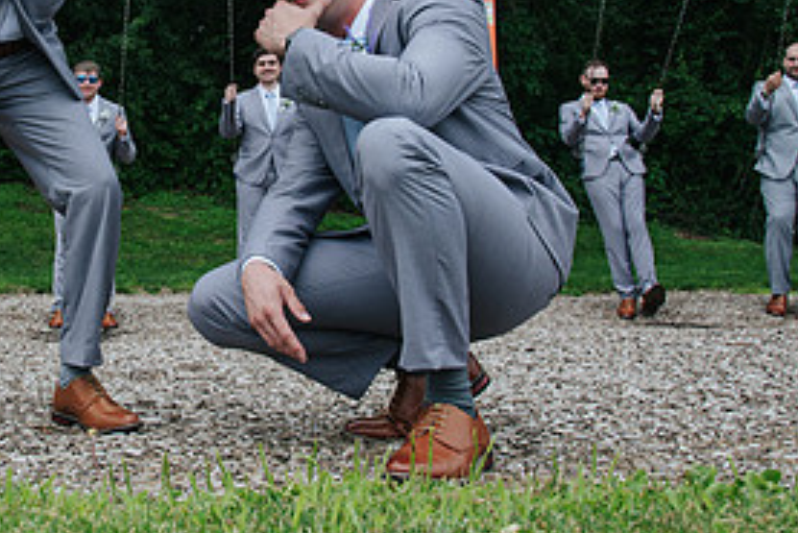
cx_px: 144
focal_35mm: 52
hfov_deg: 36.7
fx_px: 1153
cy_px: 102
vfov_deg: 25.5
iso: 200
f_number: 8
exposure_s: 1/250
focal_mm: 24
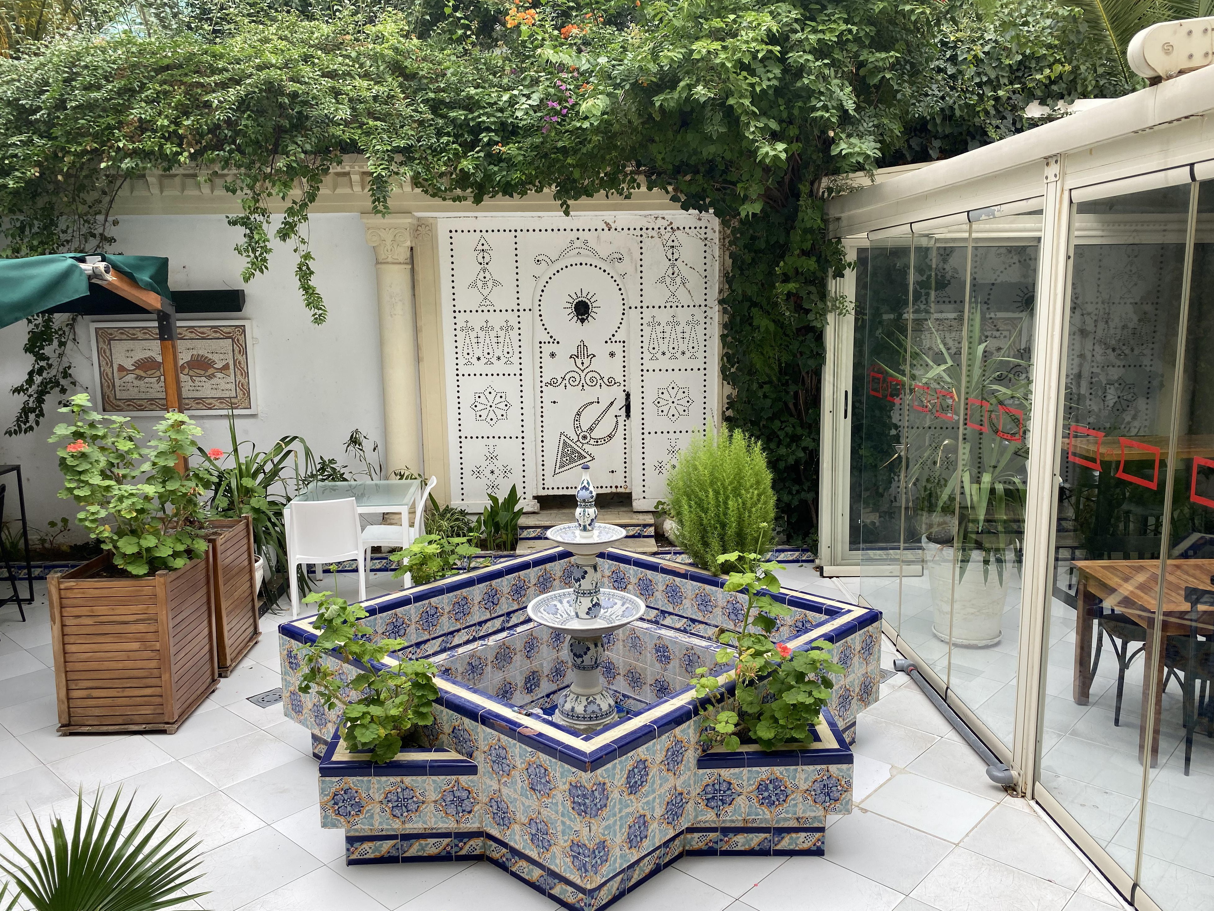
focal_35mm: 26
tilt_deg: -8.6
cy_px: 456
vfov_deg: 53.1
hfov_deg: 67.3
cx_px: 607
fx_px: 912
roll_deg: +0.5
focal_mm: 4.25
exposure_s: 1/254
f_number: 1.8
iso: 32
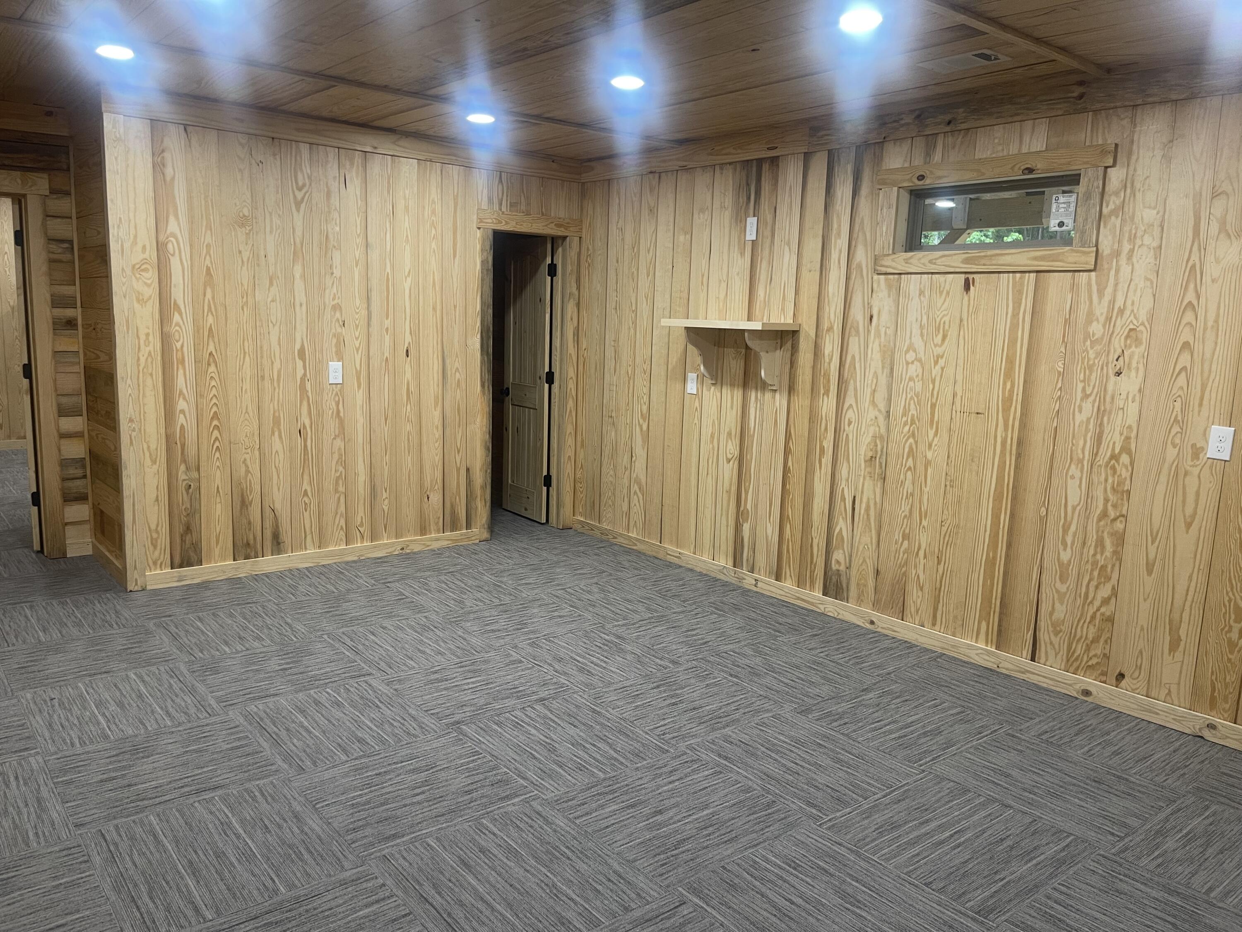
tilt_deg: -10.3
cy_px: 466
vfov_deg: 54.9
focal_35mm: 25
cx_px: 621
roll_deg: -2.0
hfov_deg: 69.4
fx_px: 897
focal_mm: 5.1
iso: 100
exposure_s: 1/60
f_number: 1.6
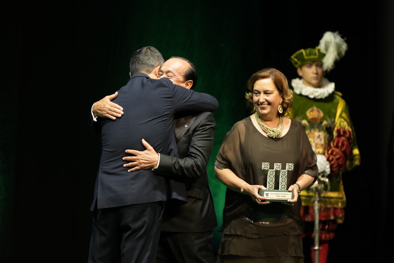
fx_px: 2189
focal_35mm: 200
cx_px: 197
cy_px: 132
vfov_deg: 6.9
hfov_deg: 10.3
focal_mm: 200
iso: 1250
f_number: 3.2
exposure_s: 1/250
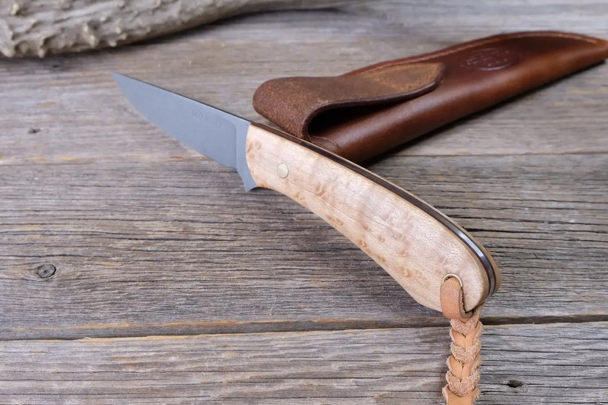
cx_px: 304
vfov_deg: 42.3
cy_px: 202
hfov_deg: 60.3
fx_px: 524
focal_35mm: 31
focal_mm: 20.5
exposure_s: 1/38
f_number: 9
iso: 800
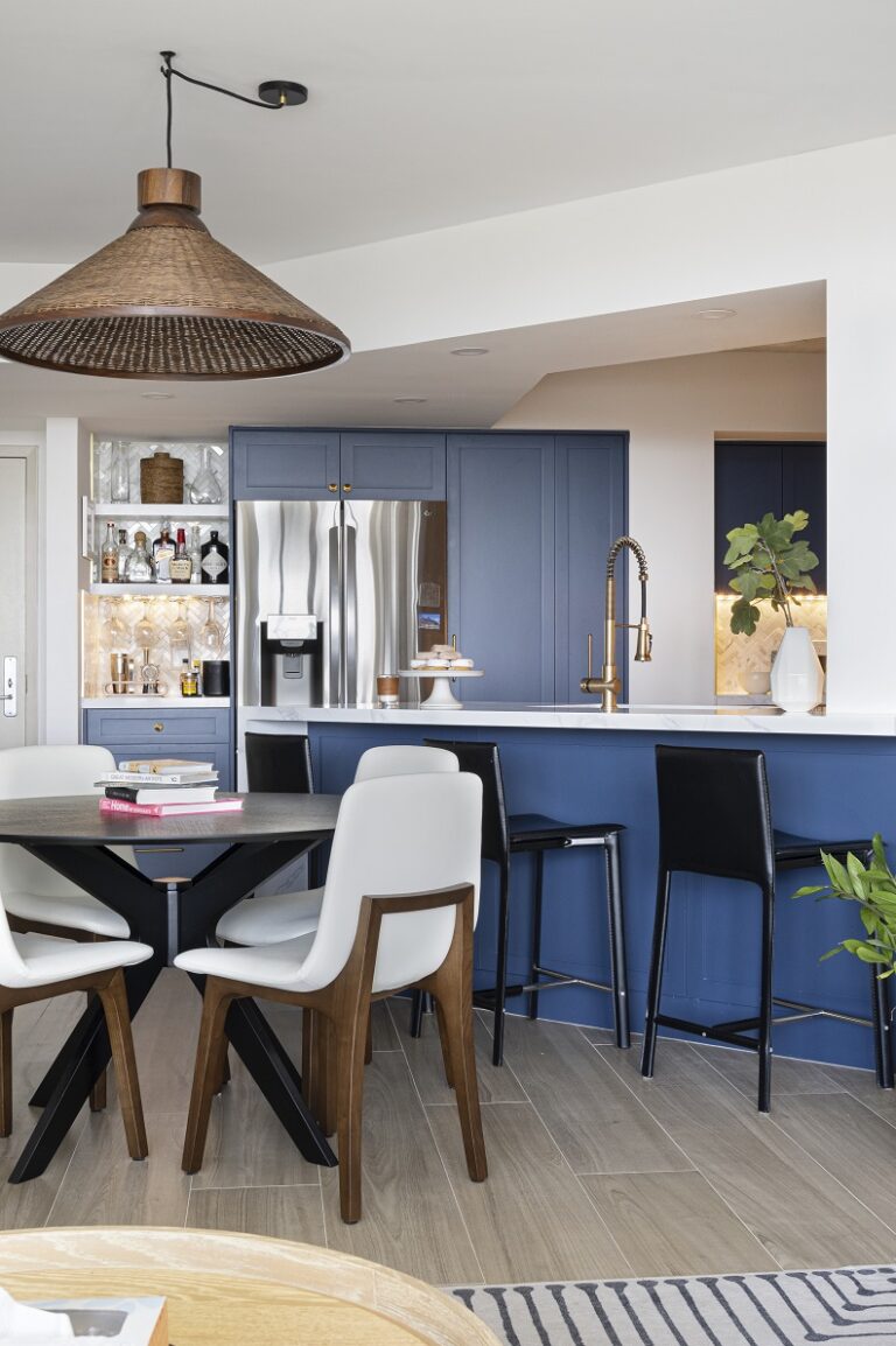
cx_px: 448
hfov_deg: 29.8
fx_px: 1682
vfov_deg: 43.6
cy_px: 673
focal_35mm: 45
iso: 320
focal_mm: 30
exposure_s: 1/5
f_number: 10
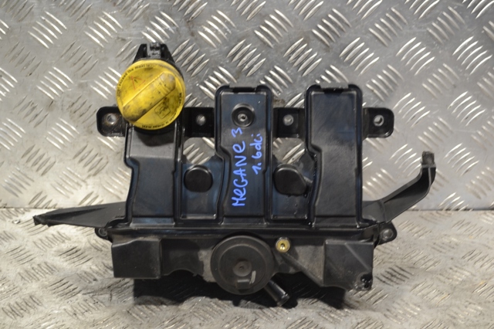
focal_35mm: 60
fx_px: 823
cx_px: 247
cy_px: 164
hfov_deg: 33.4
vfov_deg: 22.6
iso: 320
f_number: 5.3
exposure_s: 1/30
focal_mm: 40
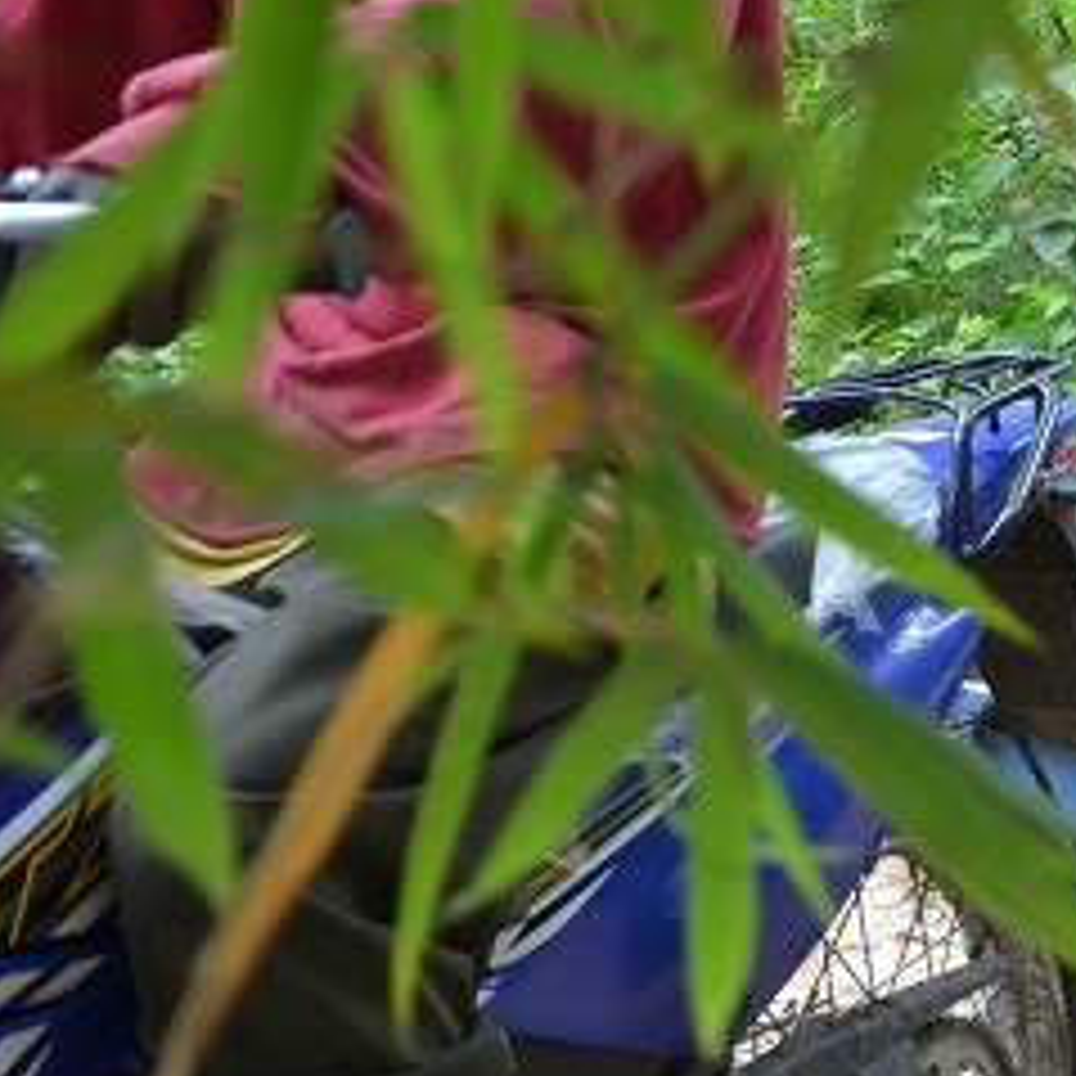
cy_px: 837
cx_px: 1400
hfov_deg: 21.9
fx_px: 2497
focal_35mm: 71
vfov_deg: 24.0
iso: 100
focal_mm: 18
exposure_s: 1/30
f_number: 3.5
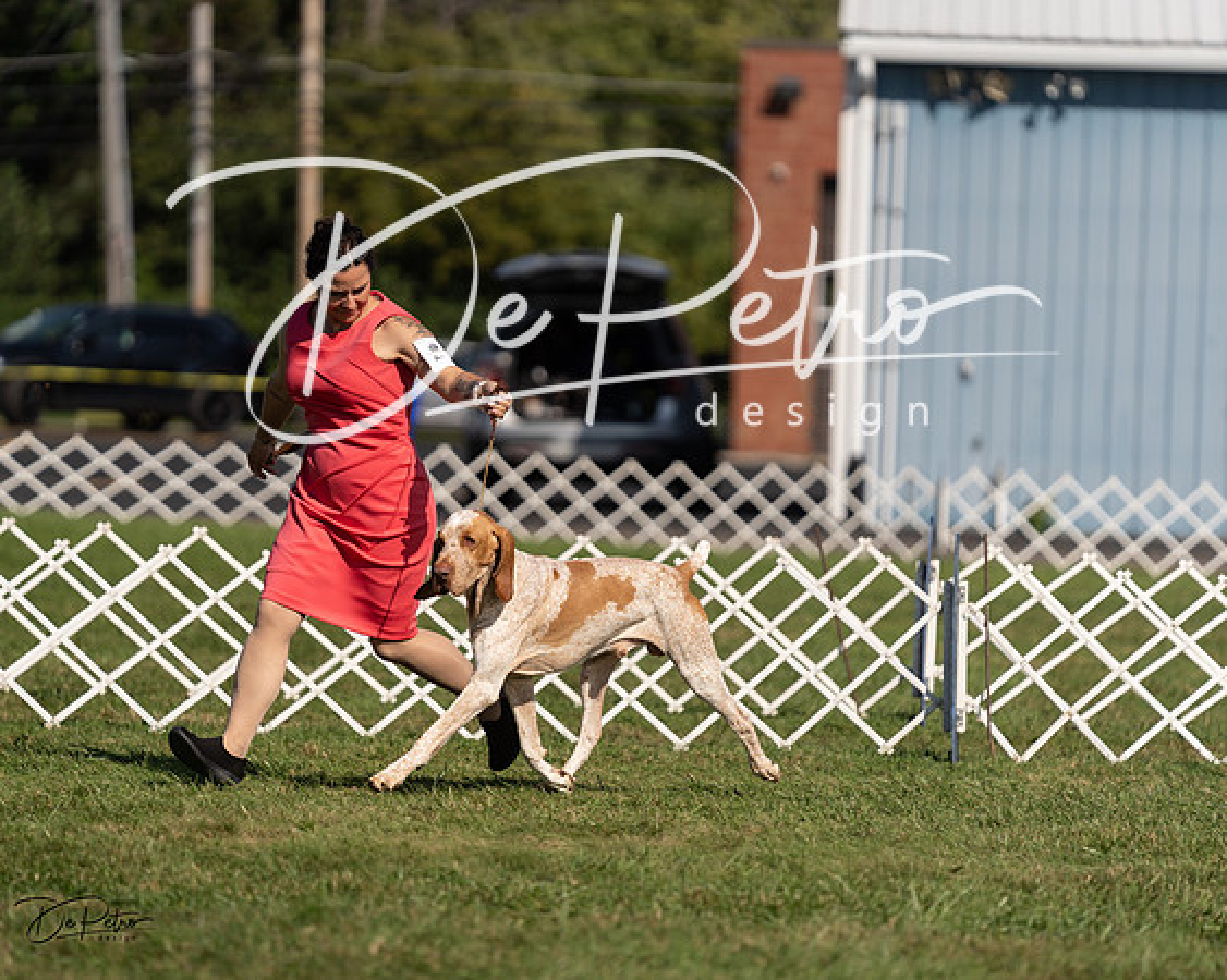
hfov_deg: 8.6
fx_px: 8177
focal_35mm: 225
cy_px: 490
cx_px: 614
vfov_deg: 6.9
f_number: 3.2
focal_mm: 200
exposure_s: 1/2500
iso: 100
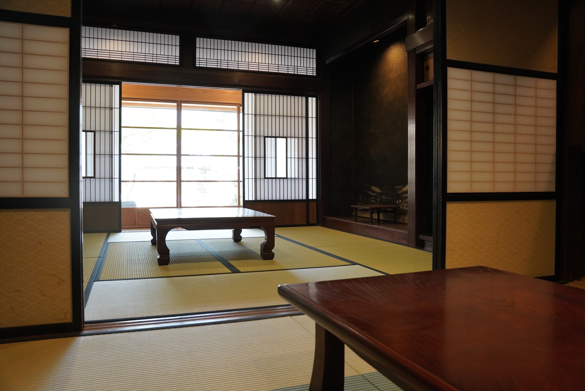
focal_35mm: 27
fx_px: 439
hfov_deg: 67.4
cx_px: 292
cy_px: 196
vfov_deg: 48.0
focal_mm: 18
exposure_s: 1/160
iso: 1250
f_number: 4
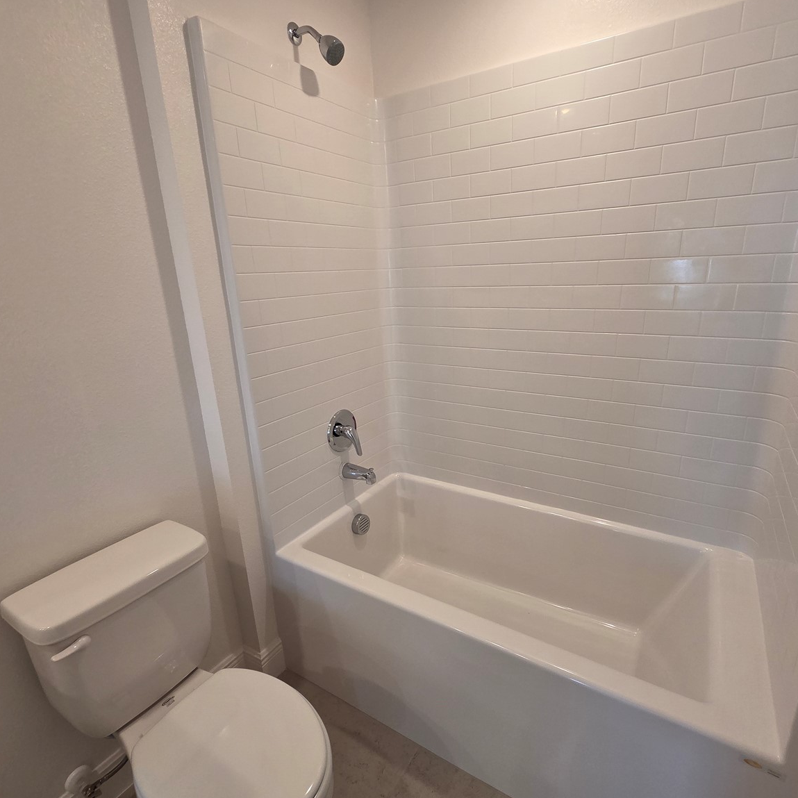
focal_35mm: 16
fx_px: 417
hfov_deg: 87.3
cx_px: 425
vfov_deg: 87.4
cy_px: 403
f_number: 2.2
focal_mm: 2.2
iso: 200
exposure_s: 1/120
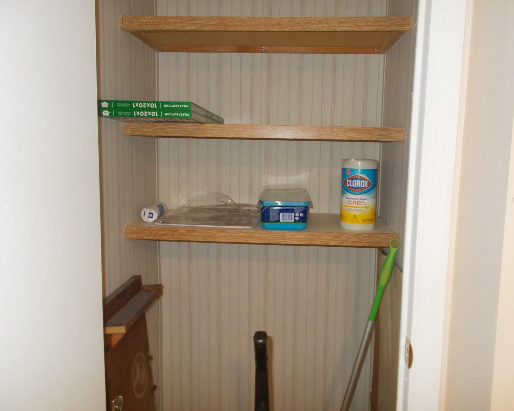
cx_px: 262
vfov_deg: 51.5
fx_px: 426
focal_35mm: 28
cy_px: 200
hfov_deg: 62.2
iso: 200
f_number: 3.2
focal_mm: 4.6
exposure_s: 1/25
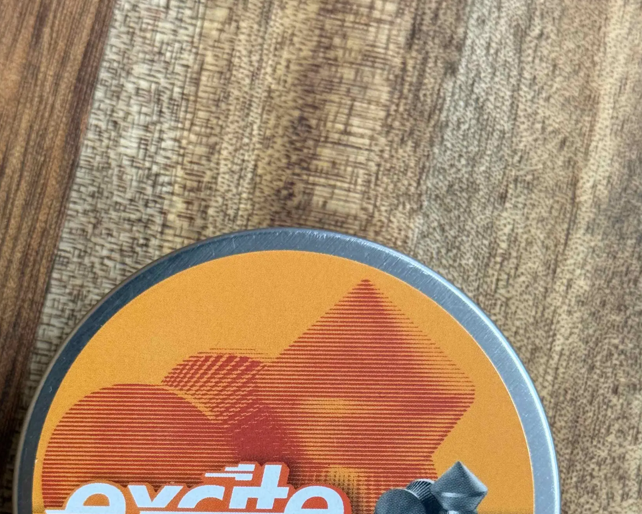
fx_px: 1387
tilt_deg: -83.8
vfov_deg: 20.6
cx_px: 279
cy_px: 459
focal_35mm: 73
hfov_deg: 26.0
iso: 250
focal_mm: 6.76
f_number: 1.78
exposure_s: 1/50
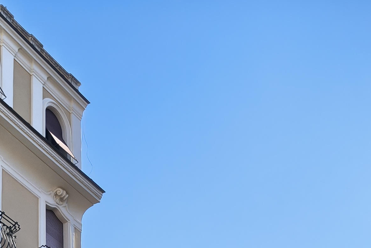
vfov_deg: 13.6
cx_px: 22
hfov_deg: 22.7
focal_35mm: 87
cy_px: 483
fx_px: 896
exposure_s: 1/497
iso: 100
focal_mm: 5.56
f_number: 1.8
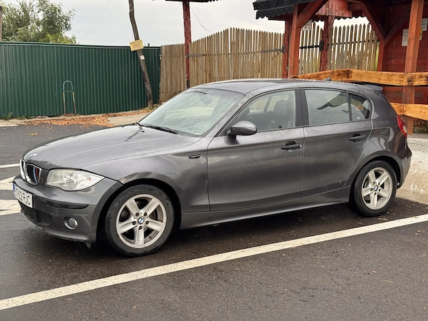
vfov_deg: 30.3
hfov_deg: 39.7
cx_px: 214
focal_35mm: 48
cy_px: 160
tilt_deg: -4.6
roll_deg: -2.1
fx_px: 593
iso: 64
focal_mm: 6.76
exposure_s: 1/134
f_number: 1.78
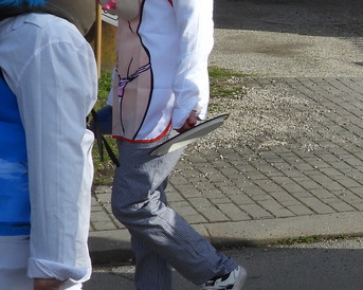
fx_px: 1503
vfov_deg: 11.0
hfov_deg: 13.2
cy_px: 78
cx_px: 492
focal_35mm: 140
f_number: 3.2
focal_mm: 7.4
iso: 100
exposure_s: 1/1600
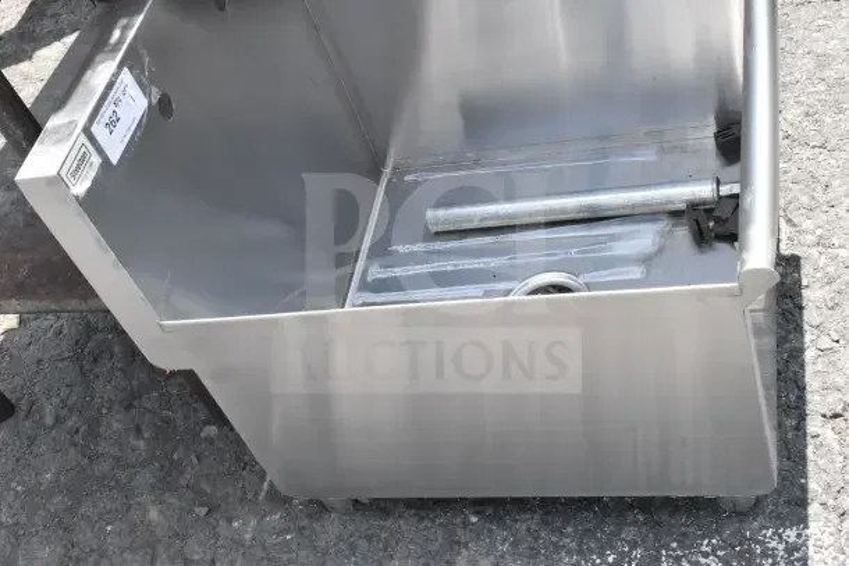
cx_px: 424
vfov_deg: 26.5
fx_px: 1203
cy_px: 283
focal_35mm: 51
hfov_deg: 38.9
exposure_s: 1/1250
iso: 6400
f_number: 20
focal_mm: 34
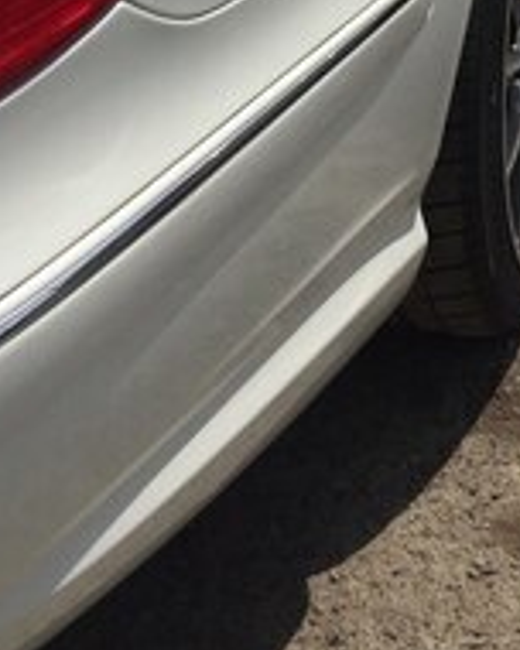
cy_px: -161
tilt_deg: -15.5
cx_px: 277
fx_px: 1424
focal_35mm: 74
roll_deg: +0.1
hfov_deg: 20.7
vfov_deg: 23.2
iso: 32
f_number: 2.2
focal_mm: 4.15
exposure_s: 1/4950
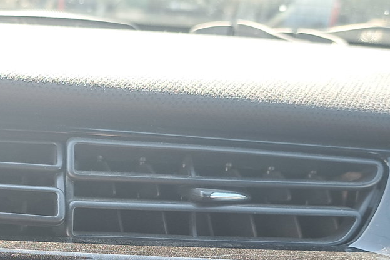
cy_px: 305
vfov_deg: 20.0
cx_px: 51
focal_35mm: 64
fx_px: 693
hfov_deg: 30.3
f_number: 1.8
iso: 50
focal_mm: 5.23
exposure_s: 1/100
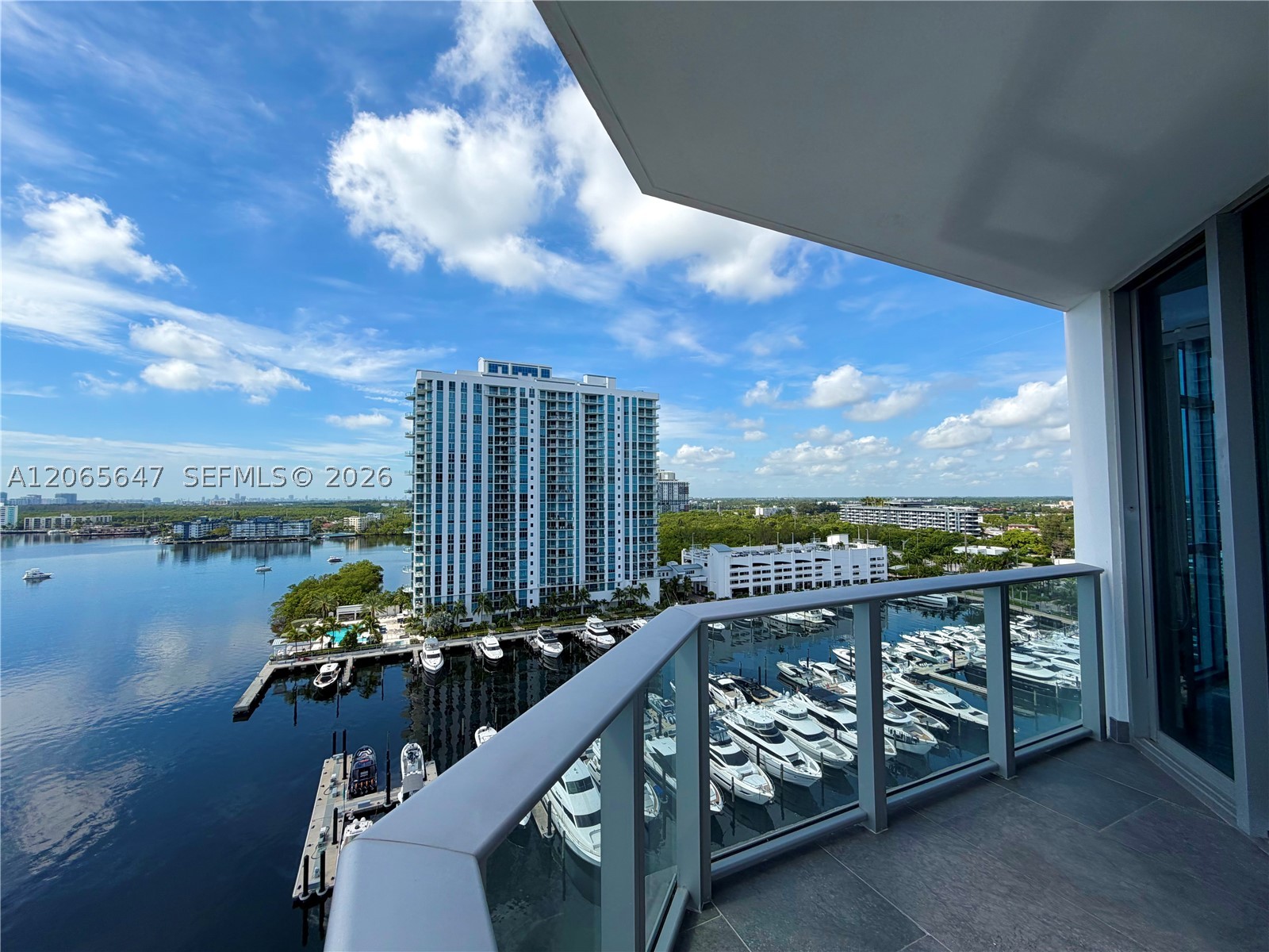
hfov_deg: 102.1
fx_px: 513
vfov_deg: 85.7
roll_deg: +0.7
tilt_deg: +1.8
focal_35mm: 14
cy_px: 476
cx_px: 634
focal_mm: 2.22
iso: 20
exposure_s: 1/970
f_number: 2.2
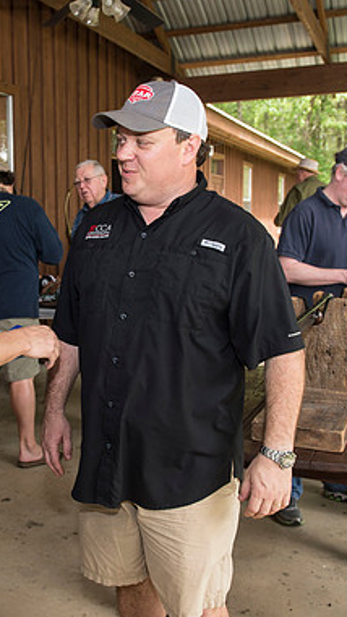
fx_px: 704
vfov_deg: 47.4
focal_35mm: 43
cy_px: 306
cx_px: 88
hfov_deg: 27.3
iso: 250
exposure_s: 1/125
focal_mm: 27
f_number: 5.6
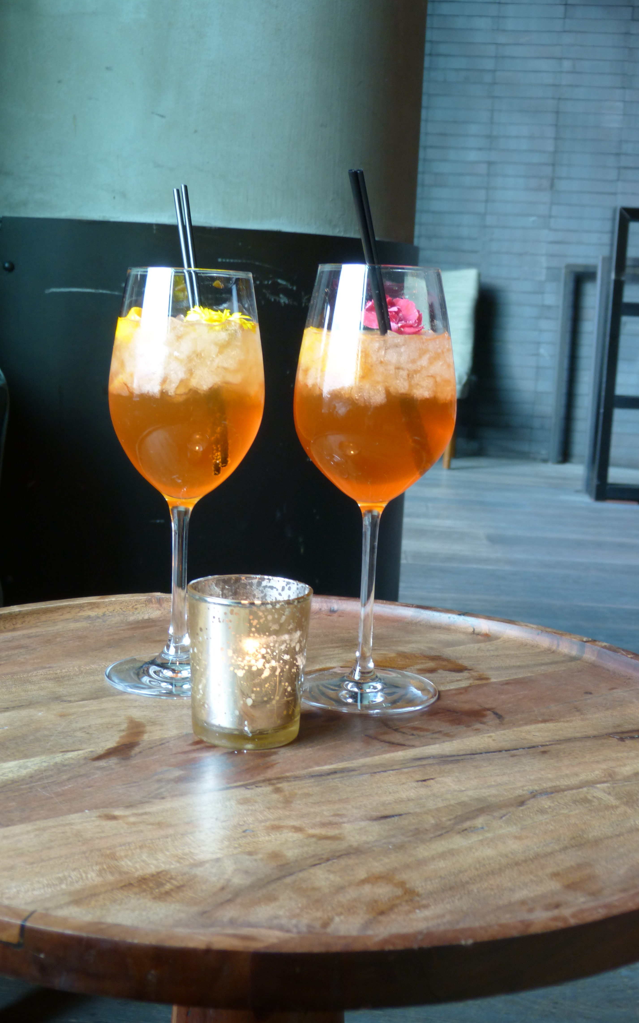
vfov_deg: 43.5
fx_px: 1282
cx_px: 294
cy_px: 514
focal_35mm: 46
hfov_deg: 28.0
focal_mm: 7.6
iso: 100
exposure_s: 1/8
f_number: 3.2
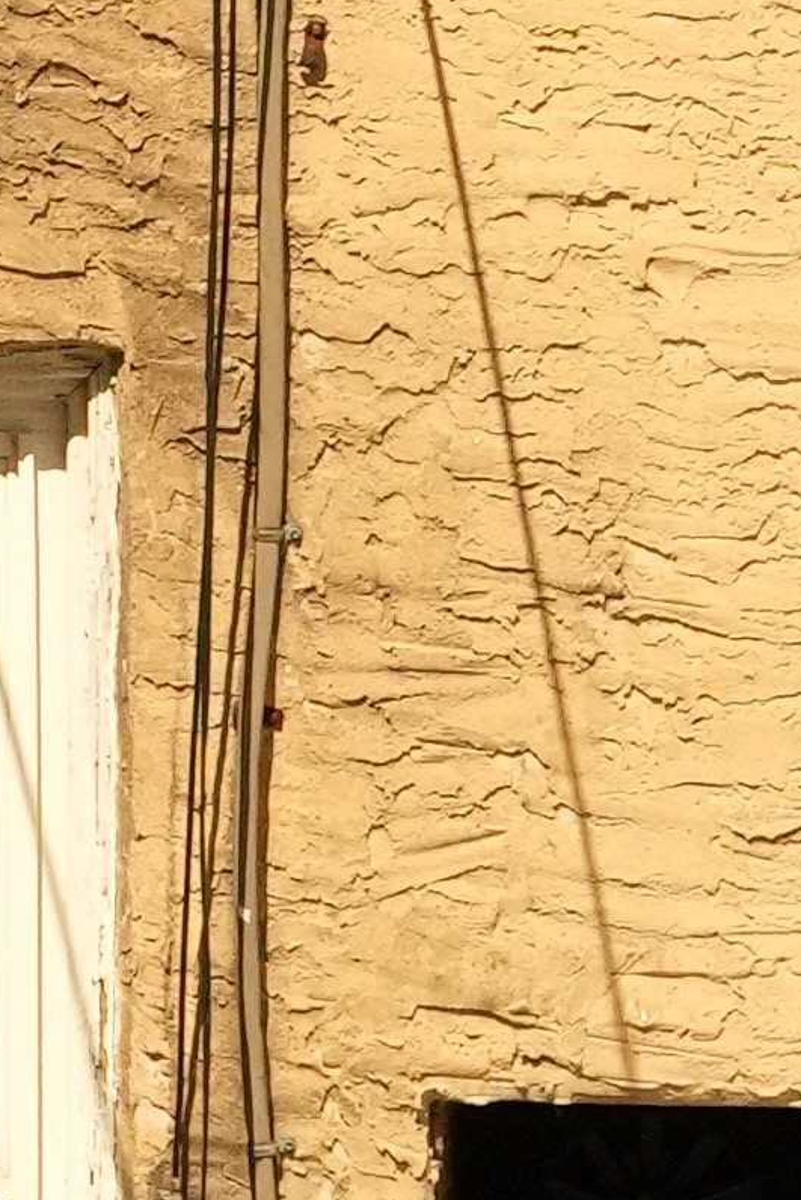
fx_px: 9340
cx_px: -1978
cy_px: 166
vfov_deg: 7.3
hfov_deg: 4.6
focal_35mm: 280
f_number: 5.6
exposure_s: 1/8000
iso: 1250
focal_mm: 24
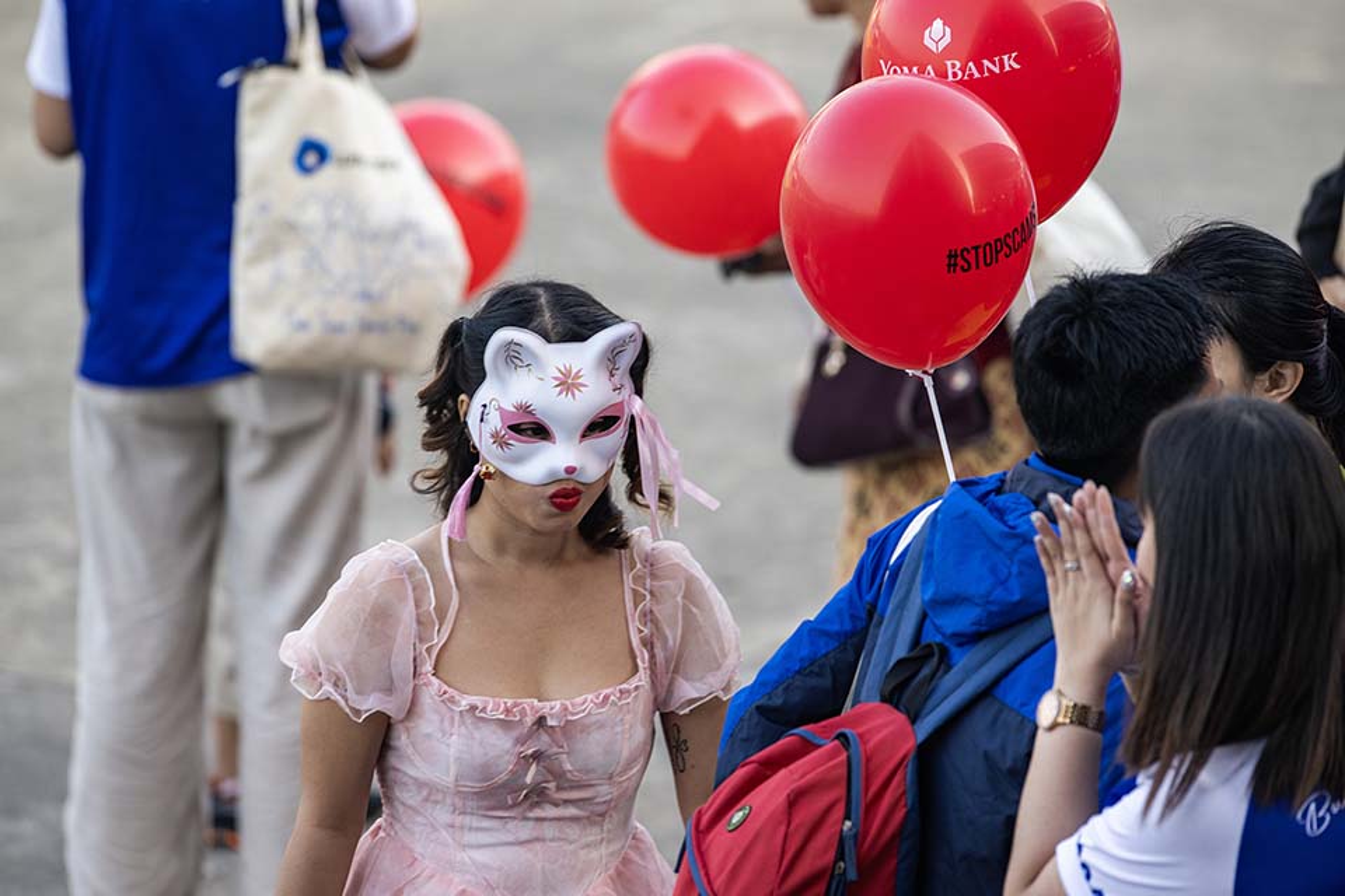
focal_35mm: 400
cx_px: 672
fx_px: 14943
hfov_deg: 5.2
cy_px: 448
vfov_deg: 3.4
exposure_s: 1/250
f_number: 4.5
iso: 220
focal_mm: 400
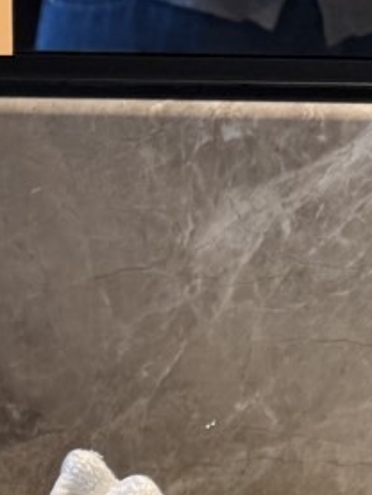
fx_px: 1589
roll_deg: +1.9
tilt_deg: -42.6
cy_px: 979
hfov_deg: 13.2
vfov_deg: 14.7
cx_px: -5
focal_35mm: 111
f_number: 1.78
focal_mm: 6.76
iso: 160
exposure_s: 1/50
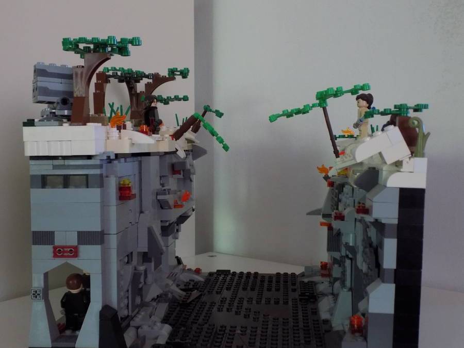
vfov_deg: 35.1
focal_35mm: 41
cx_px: 232
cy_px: 174
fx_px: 550
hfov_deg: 45.8
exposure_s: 1/20
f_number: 3.6
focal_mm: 7.3
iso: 400
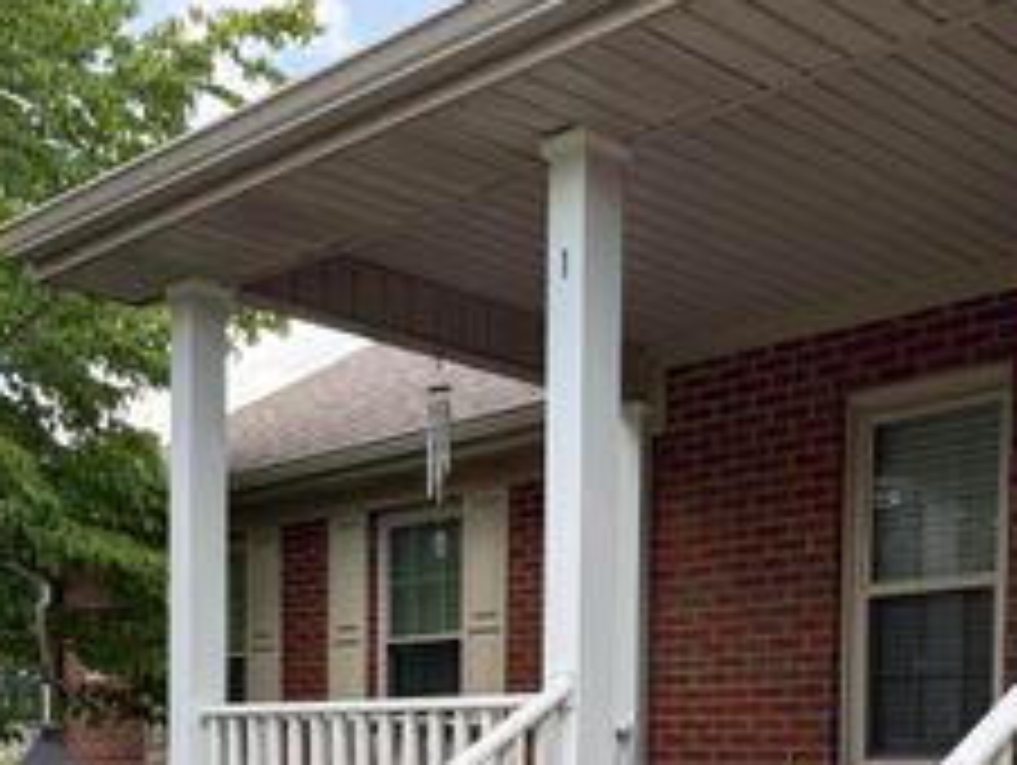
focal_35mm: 53
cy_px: 830
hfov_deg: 35.8
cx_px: 684
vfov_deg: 25.6
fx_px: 1559
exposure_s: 1/858
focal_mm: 6.76
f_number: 1.78
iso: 80
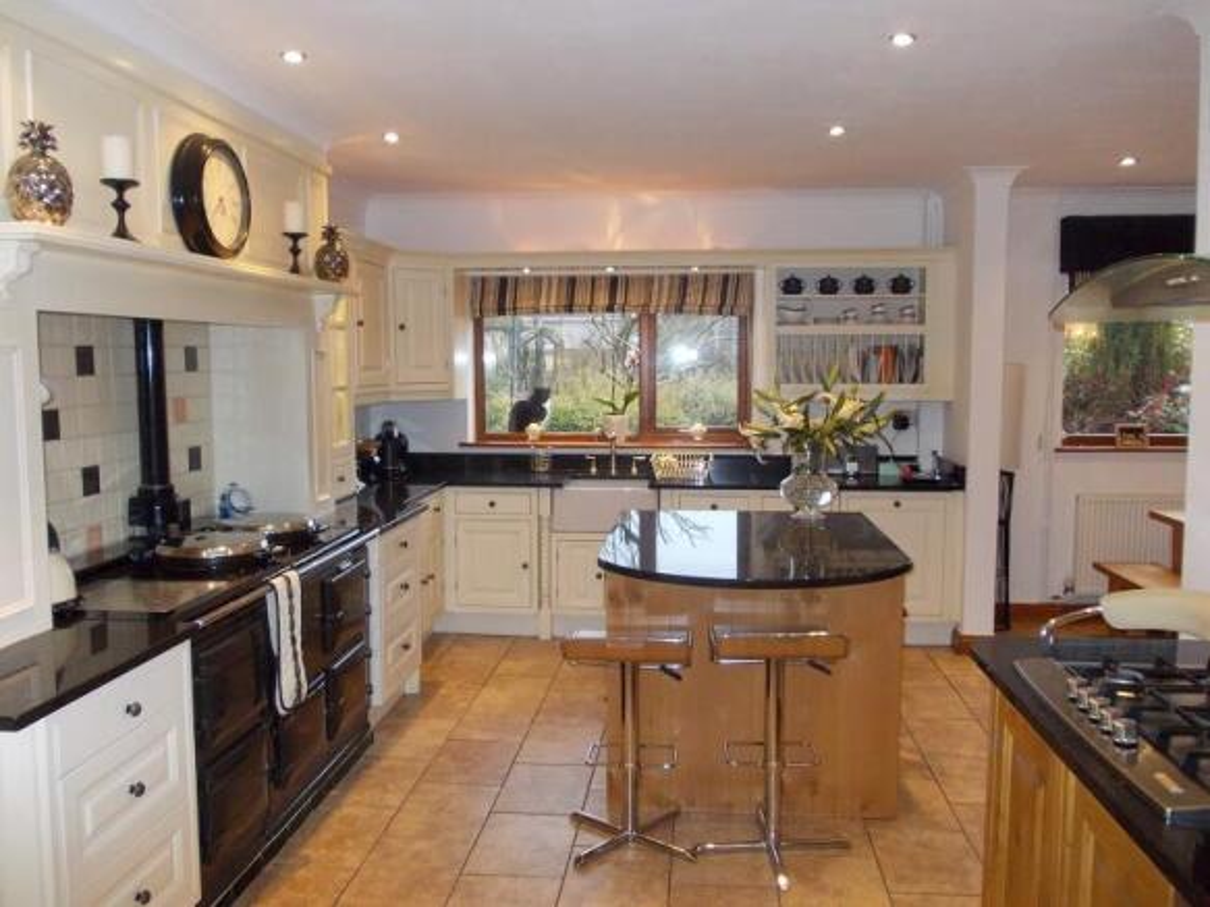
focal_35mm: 28
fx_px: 979
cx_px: 605
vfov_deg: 49.7
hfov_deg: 63.5
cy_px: 454
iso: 200
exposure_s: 1/25
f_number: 2.7
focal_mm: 4
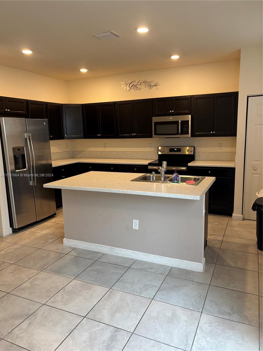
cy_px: 176
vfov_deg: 67.3
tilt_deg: -11.1
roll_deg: +1.7
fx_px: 263
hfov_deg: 53.1
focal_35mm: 26
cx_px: 132
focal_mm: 5.96
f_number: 1.6
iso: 125
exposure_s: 1/60
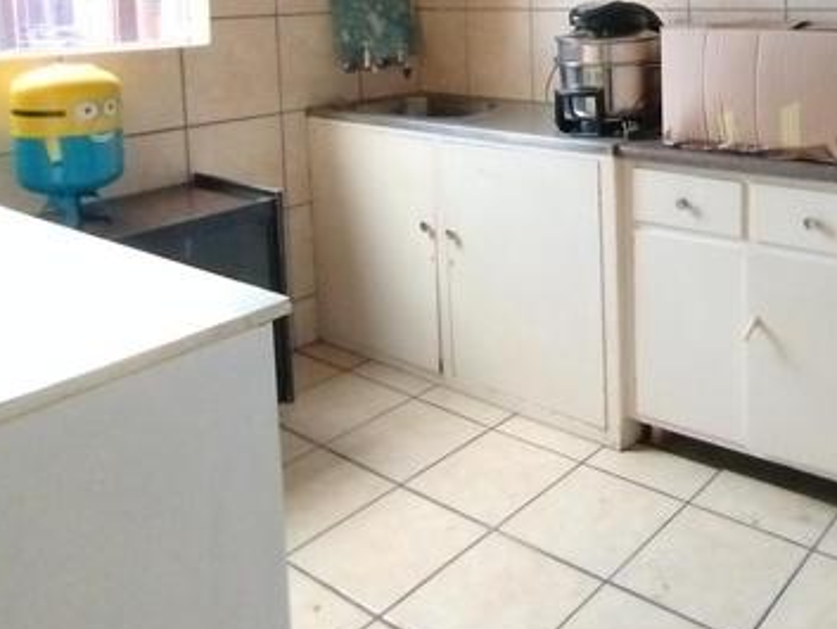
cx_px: 654
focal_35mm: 34
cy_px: 64
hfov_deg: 51.0
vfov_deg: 38.9
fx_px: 822
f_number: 2.2
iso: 250
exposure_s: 1/33
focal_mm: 1.65
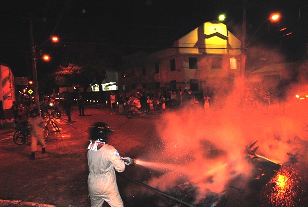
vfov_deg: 48.2
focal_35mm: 27
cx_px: 154
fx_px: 232
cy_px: 104
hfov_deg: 67.3
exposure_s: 1/10
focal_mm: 18
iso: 800
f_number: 7.1
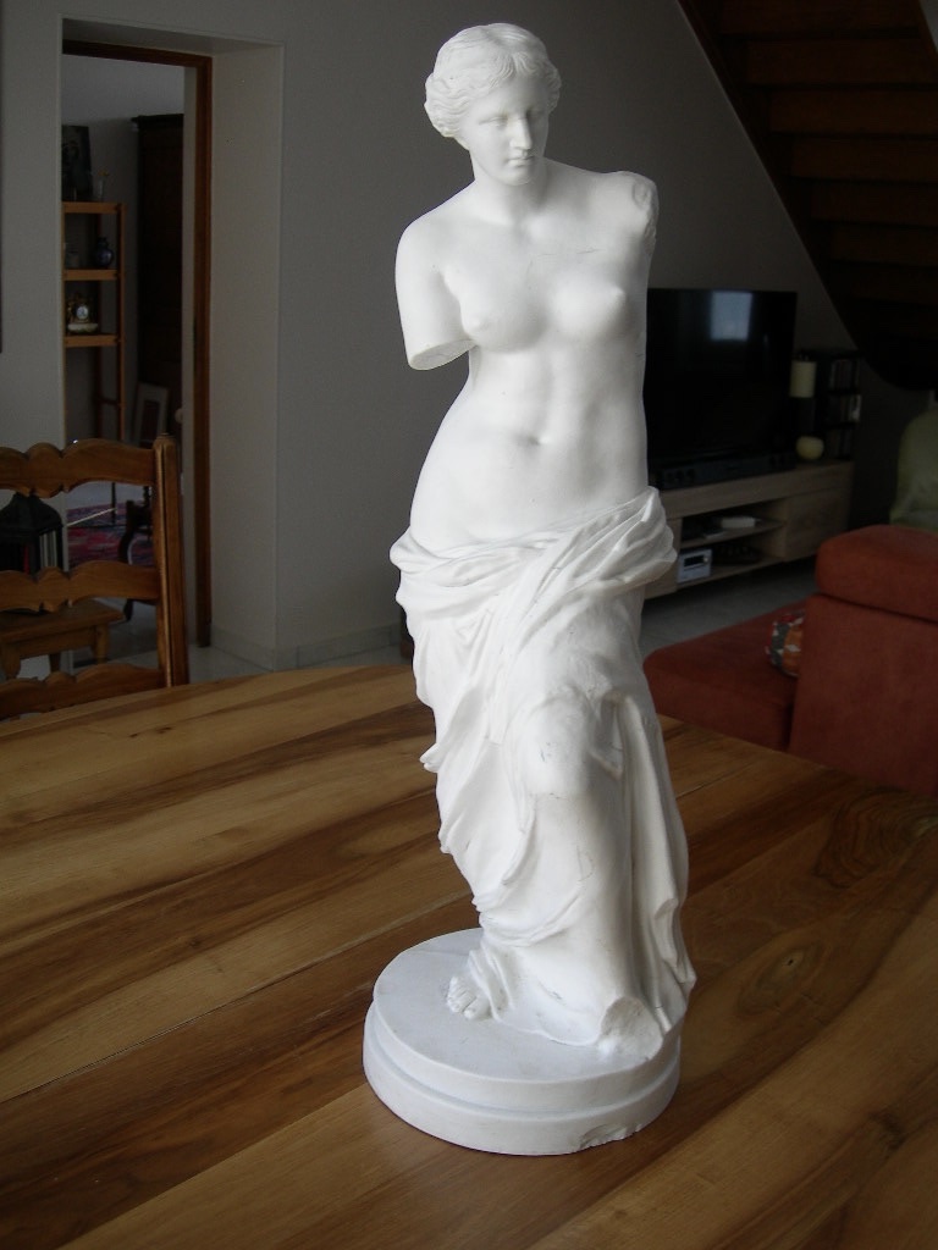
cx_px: 469
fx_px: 1373
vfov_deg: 49.0
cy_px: 625
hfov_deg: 37.7
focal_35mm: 38
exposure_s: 1/55
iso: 50
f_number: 2.8
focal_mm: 7.8
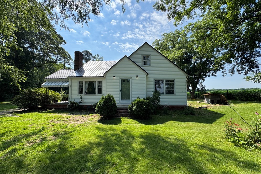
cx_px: 130
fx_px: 109
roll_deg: +0.4
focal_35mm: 15
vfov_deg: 77.3
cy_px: 88
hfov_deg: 100.4
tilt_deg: +3.8
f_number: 2.2
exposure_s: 1/727
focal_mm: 2.22
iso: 40
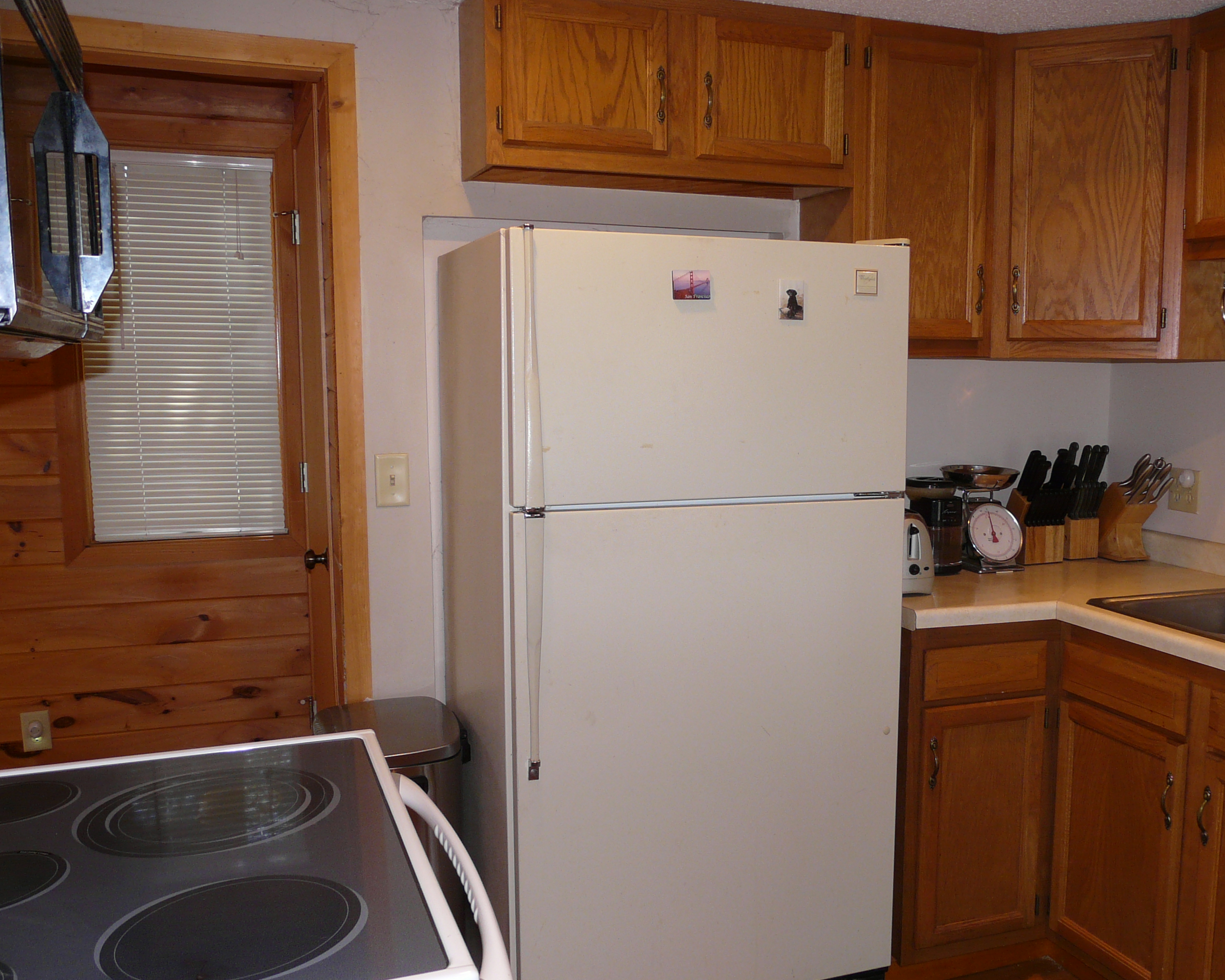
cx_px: 741
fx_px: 1233
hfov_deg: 52.5
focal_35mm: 34
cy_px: 515
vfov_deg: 43.3
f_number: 2.8
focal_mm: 4.6
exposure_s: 1/30
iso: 100
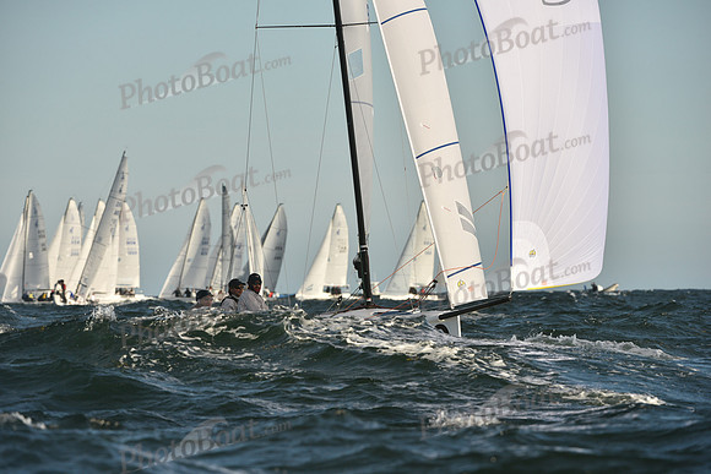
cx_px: 356
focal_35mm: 300
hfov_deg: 6.9
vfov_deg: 4.6
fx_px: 5926
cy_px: 237
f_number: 8
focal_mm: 300
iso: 320
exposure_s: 1/1250
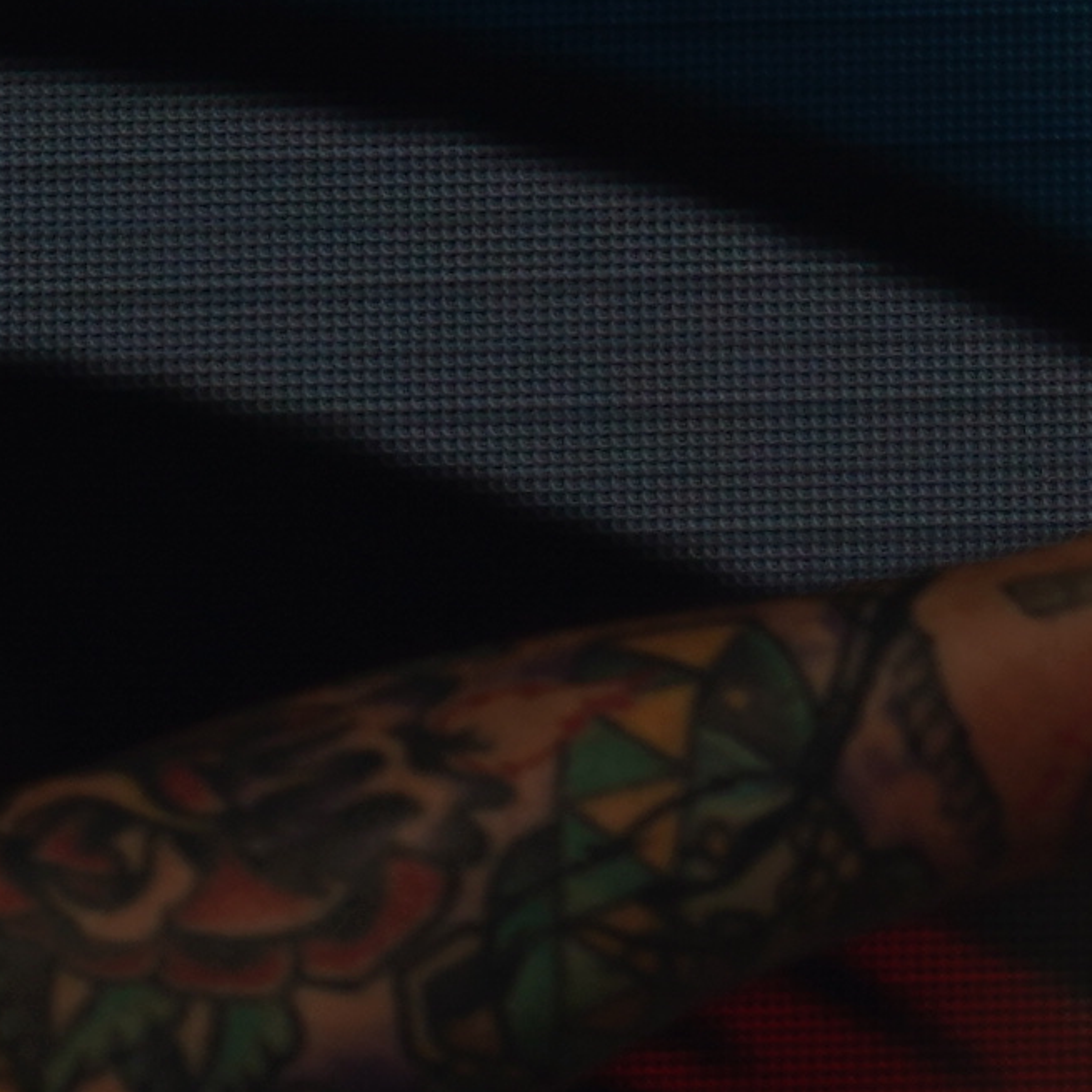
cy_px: 1646
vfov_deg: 2.1
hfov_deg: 2.1
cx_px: 2766
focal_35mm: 818
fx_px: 29195
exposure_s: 1/2000
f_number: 8
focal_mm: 105
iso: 100
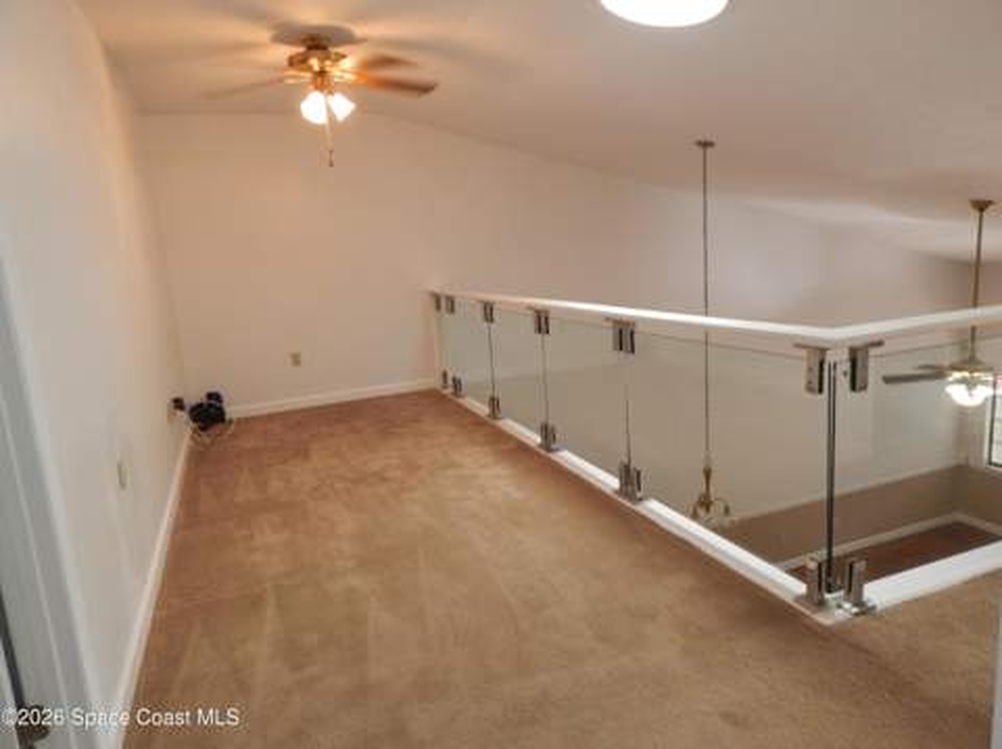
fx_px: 665
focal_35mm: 23
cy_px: 374
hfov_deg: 74.0
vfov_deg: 58.8
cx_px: 501
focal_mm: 4
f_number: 3
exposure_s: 1/30
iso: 320
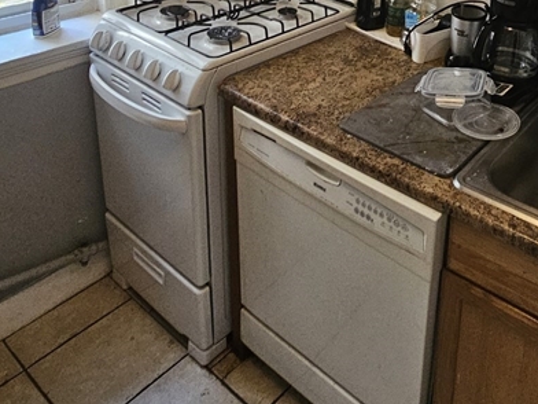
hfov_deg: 50.4
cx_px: 436
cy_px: -25
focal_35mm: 34
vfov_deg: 36.3
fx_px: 528
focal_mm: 2.2
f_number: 2.2
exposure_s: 1/60
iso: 250
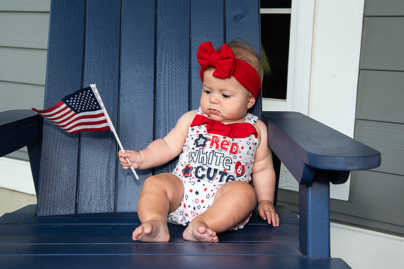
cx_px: 206
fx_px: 523
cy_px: 132
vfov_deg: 28.9
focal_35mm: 47
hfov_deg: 42.2
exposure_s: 1/160
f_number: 5.6
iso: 400
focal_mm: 38
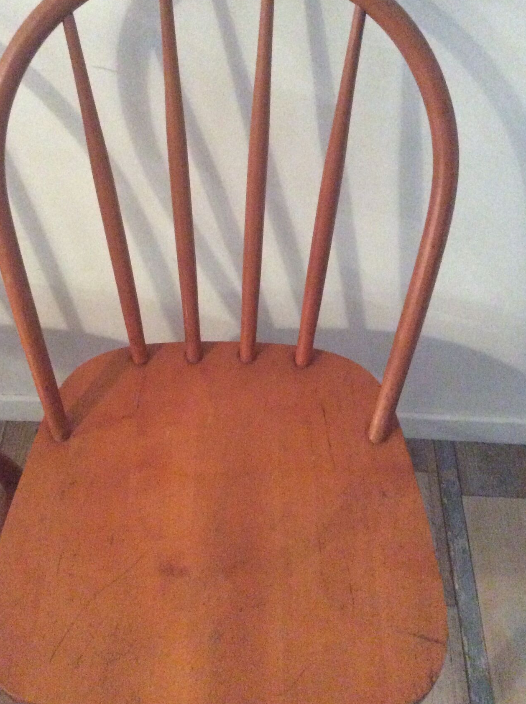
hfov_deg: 37.5
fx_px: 772
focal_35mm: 38
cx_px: 221
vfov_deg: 49.0
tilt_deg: -52.8
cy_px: 325
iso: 640
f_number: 2.4
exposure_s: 1/17
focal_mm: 3.3
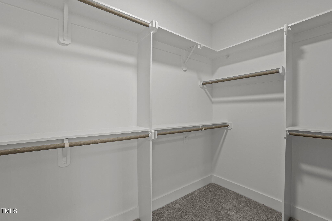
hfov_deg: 100.4
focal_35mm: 15
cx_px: 166
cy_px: 110
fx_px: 138
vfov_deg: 77.2
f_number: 6.3
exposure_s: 1/8
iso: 400
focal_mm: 15
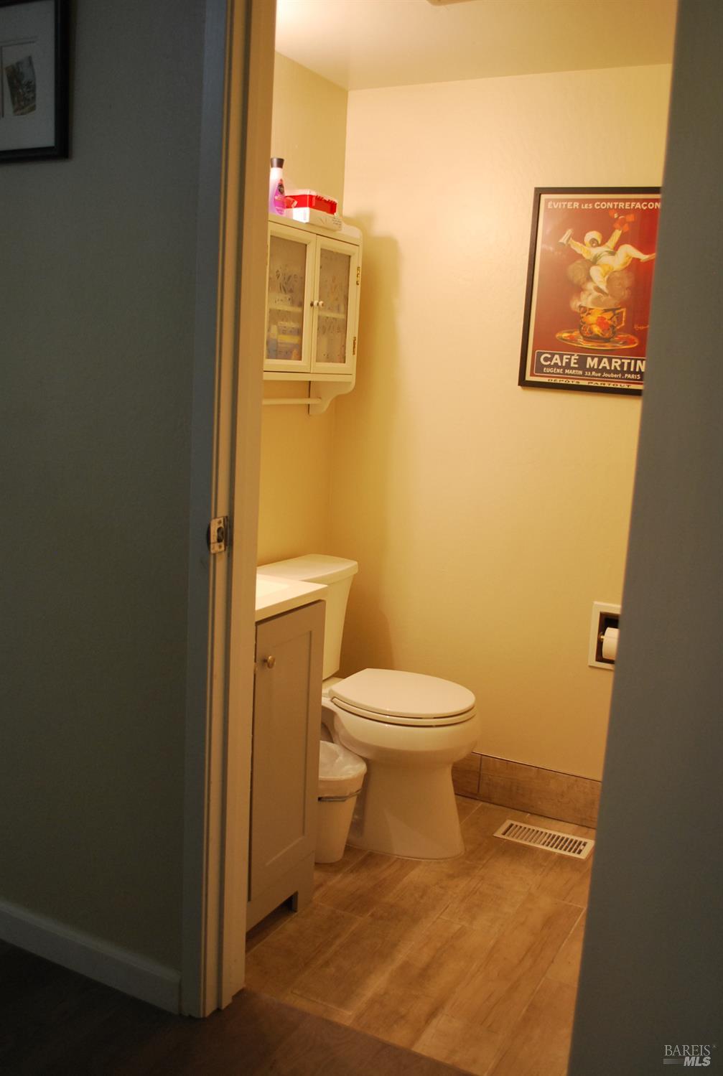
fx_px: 989
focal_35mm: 33
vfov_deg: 57.1
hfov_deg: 40.2
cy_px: 538
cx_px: 362
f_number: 4
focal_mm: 22
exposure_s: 1/30
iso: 500
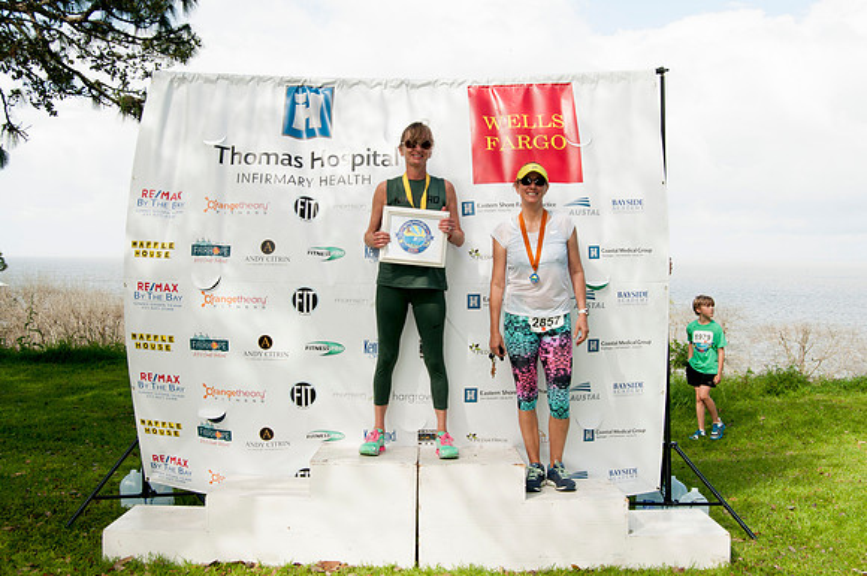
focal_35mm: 39
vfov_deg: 34.1
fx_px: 938
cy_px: 288
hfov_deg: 49.6
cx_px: 434
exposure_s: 1/200
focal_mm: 26
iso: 250
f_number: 9
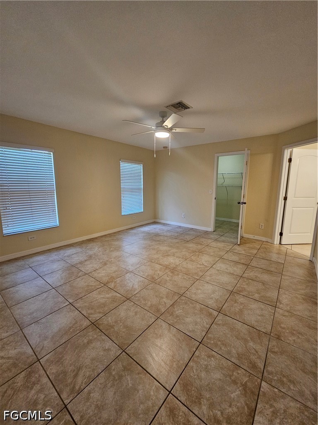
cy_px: 212
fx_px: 159
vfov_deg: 106.2
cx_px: 159
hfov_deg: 89.9
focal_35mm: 13
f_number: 2.2
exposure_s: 1/60
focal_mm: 2.2
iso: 320
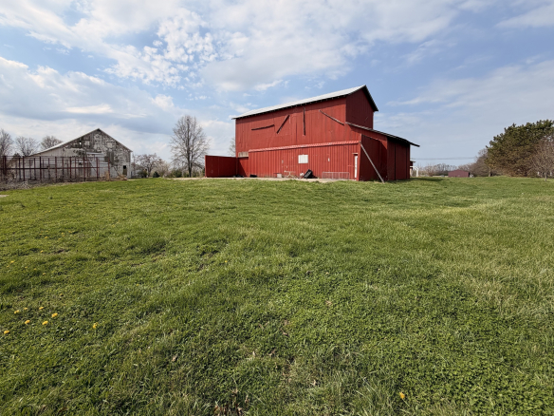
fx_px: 256
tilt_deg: -1.1
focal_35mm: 16
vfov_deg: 77.7
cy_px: 181
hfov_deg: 94.5
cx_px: 271
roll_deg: +0.5
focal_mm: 2.22
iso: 20
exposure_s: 1/1259
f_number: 2.2
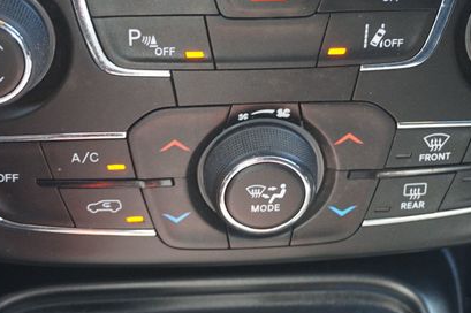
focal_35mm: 73
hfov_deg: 27.8
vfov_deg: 18.6
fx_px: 951
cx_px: 263
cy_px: 78
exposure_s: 1/60
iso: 1250
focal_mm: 31
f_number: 5
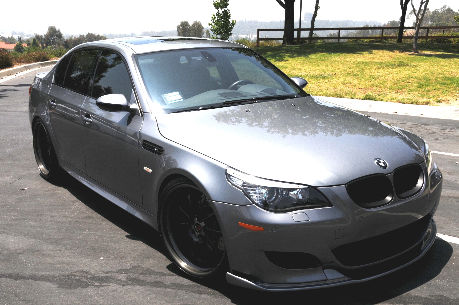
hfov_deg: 49.6
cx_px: 230
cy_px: 152
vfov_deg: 34.1
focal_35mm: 39
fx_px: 497
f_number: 13
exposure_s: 1/640
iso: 200
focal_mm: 26
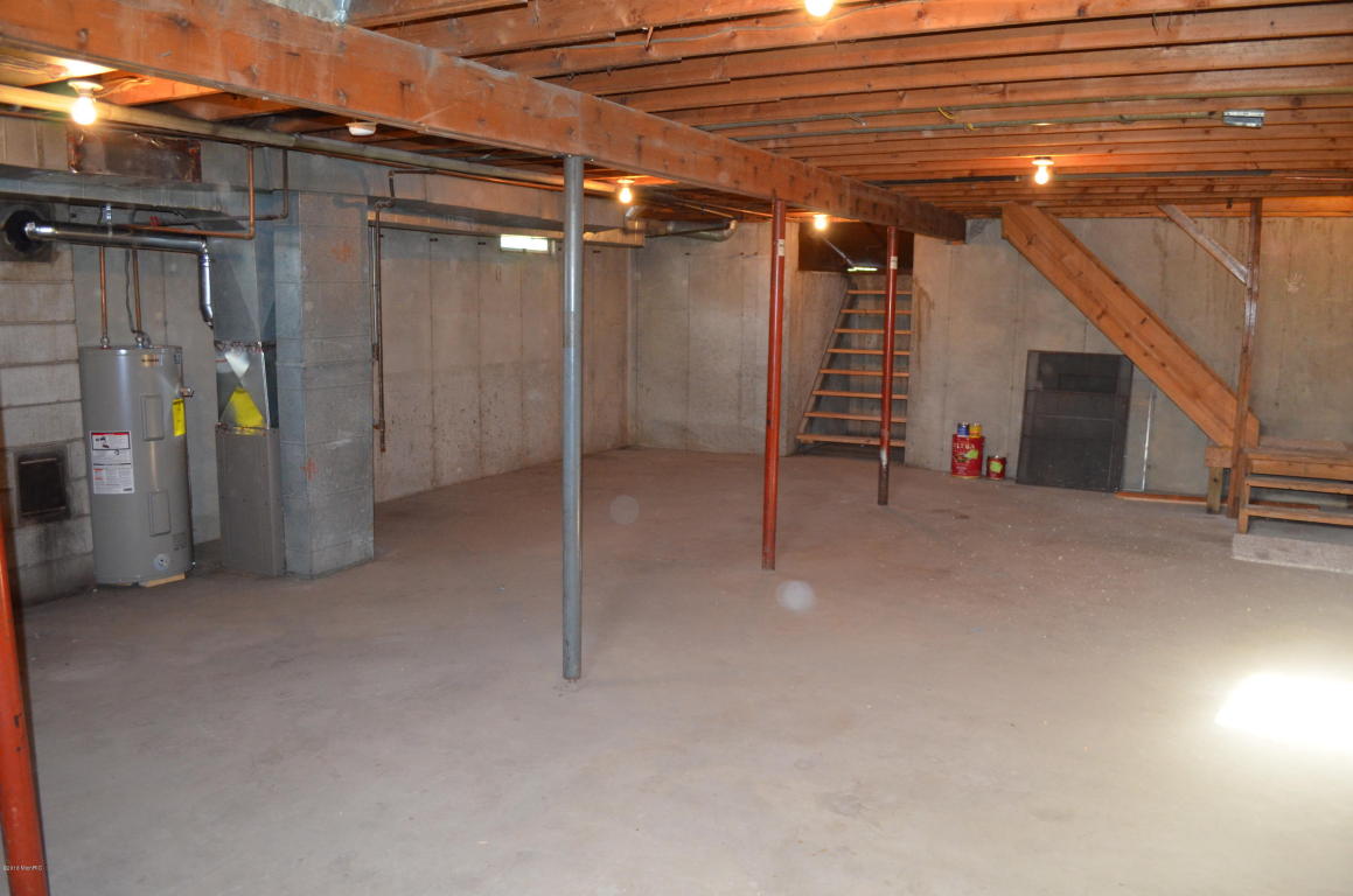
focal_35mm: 27
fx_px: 1013
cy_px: 448
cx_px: 676
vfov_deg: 47.7
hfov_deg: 67.5
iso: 1400
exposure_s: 1/60
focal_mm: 18
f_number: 3.5
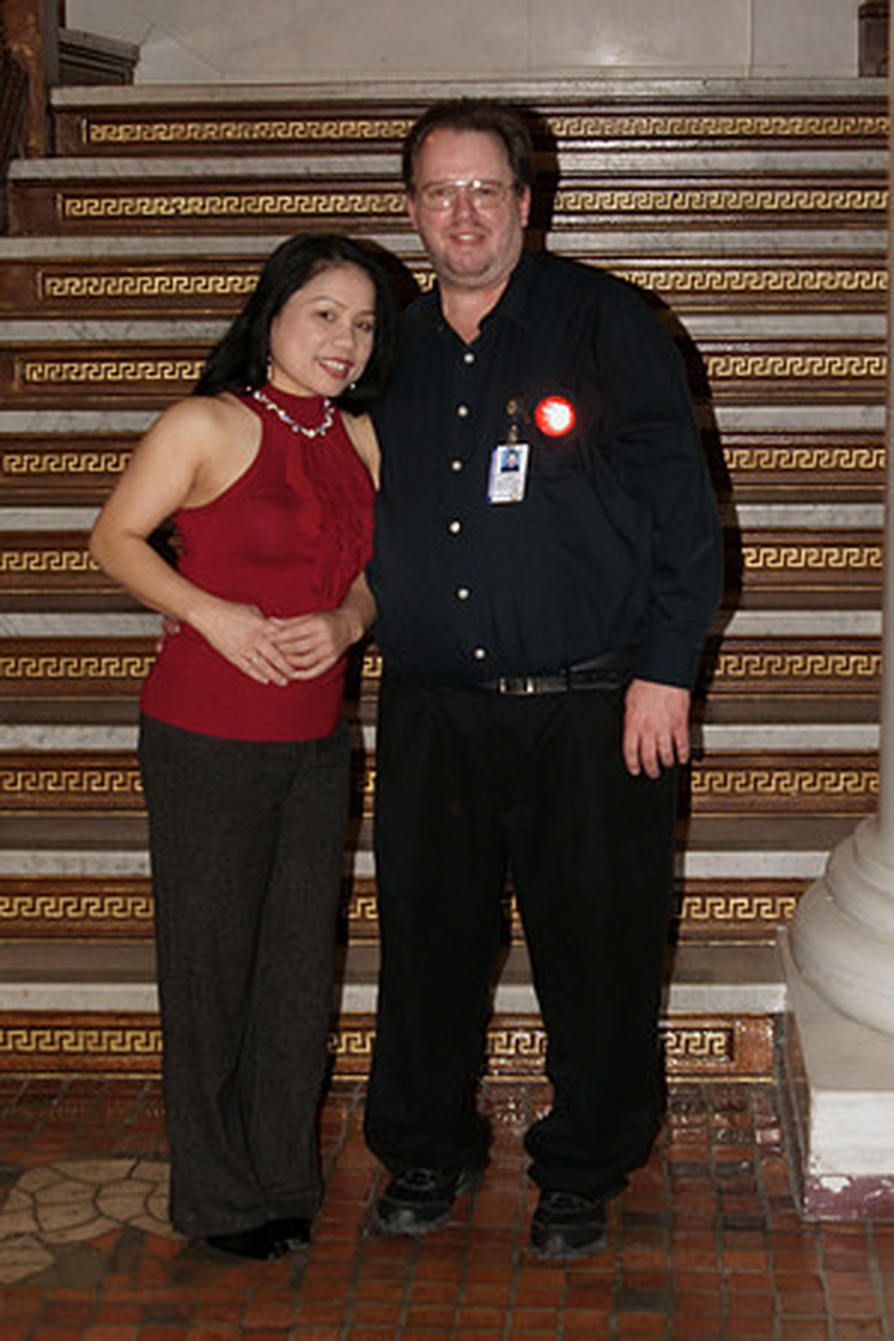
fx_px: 1564
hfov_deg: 31.9
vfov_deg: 46.4
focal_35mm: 42
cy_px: 670
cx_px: 447
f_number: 3.5
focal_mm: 28
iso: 400
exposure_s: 1/60
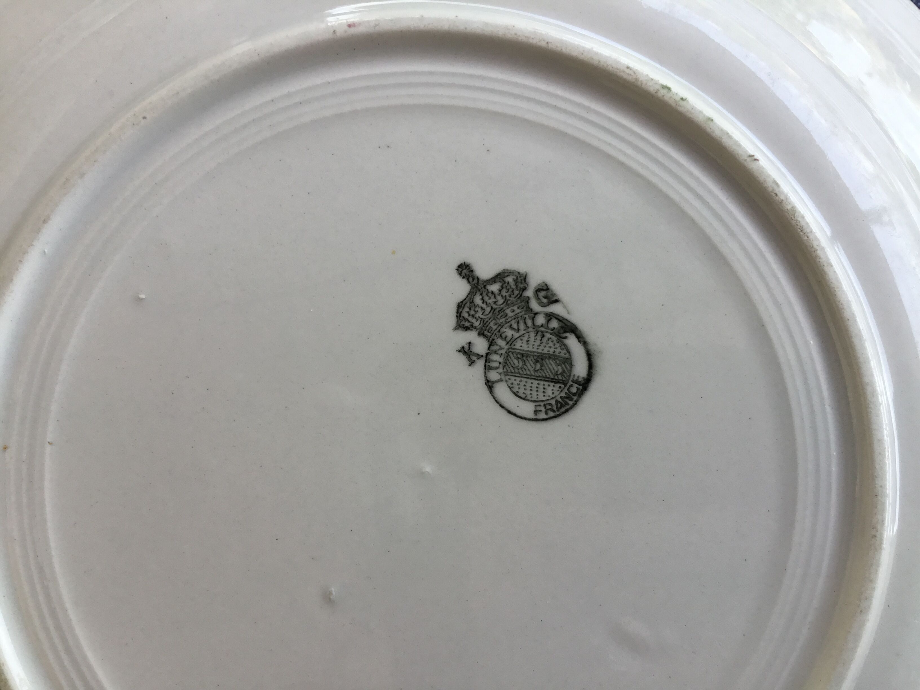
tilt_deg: -86.2
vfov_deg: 45.4
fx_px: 824
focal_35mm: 31
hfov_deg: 58.4
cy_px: 345
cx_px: 460
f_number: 2.4
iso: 25
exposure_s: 1/100
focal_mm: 3.3
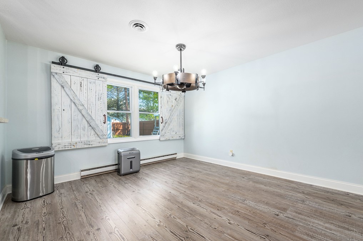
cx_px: 183
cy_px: 124
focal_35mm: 15
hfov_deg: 100.4
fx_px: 151
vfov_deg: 77.2
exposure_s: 1/60
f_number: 9
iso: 100
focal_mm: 14
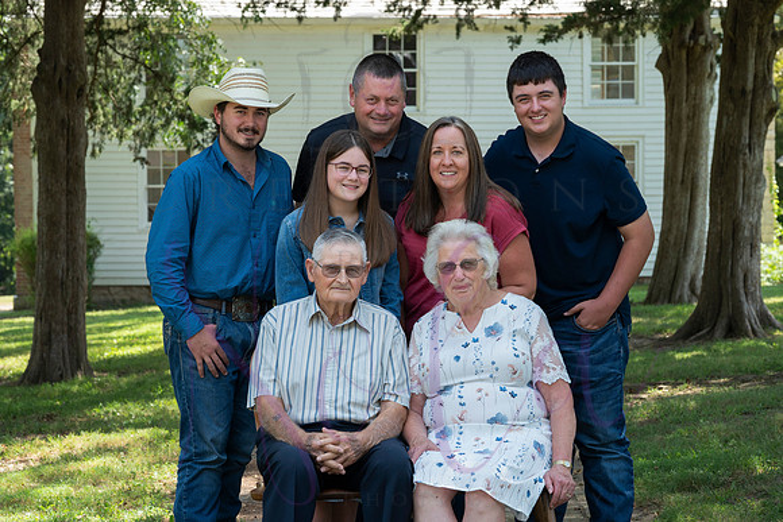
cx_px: 392
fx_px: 2132
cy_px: 261
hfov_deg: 20.8
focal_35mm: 98
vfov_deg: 14.0
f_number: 8
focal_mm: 98
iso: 400
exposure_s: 1/160
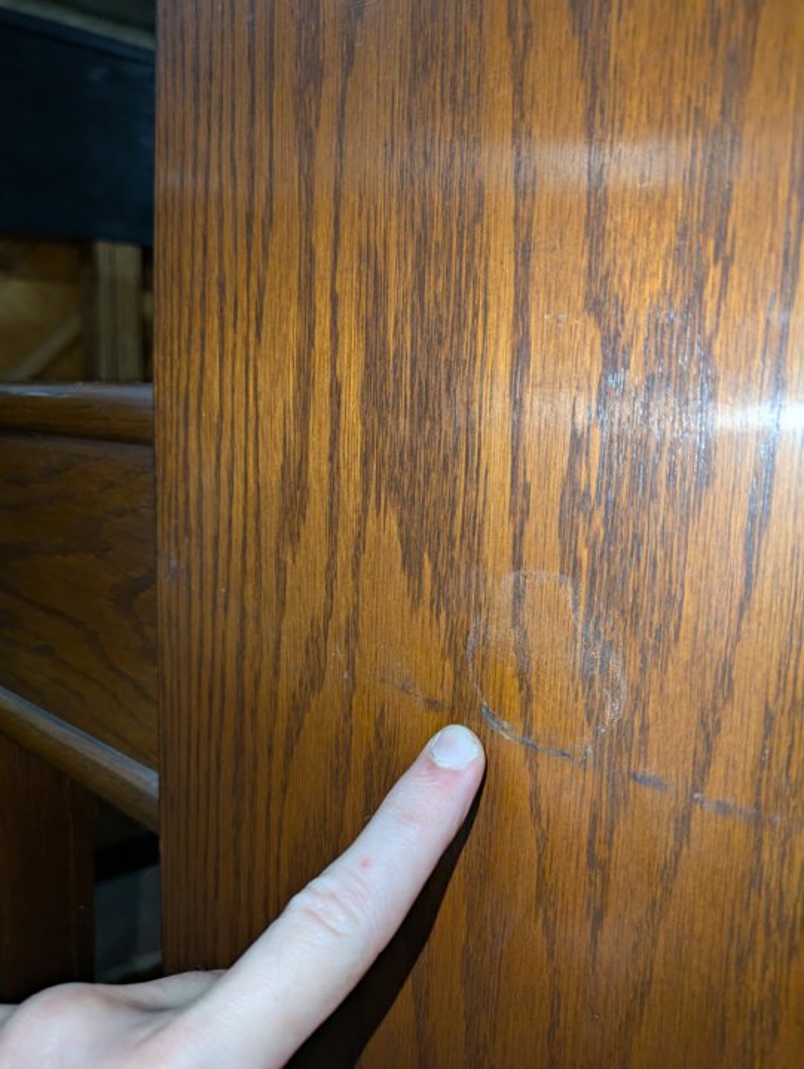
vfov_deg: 69.4
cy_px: 534
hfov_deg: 54.9
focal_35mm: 25
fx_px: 773
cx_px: 402
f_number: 1.89
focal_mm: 5.43
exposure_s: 1/100
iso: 238
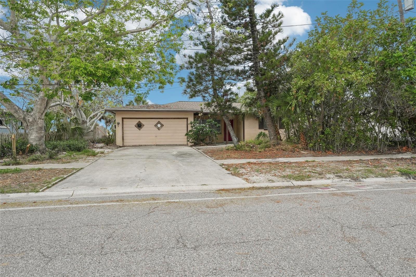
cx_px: 208
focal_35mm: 24
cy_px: 138
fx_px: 277
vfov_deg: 53.1
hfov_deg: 73.8
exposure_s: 1/640
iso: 400
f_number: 8
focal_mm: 24
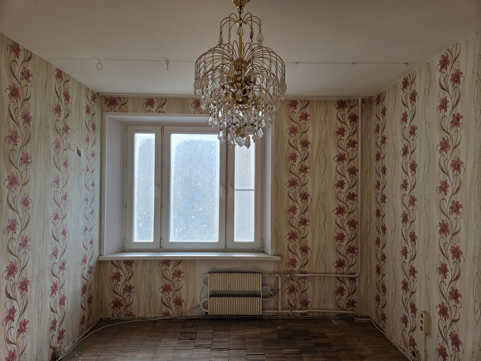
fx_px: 320
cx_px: 240
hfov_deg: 73.9
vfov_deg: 58.9
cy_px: 180
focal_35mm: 23
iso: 80
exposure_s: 1/1606
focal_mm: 5.4
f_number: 1.8
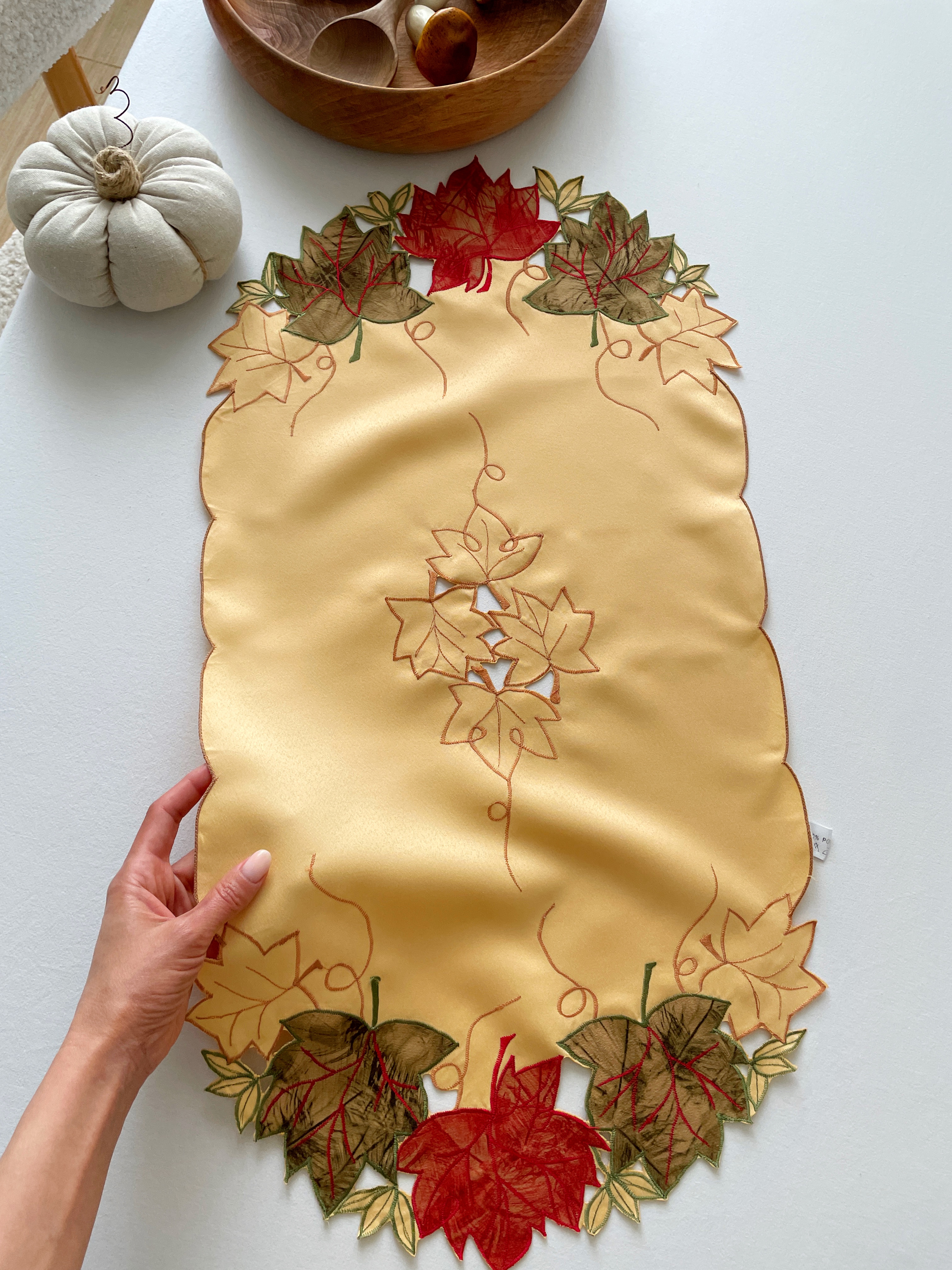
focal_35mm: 26
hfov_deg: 53.1
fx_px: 953
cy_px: 635
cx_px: 476
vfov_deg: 67.3
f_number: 1.6
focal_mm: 4.2
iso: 125
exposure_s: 1/107
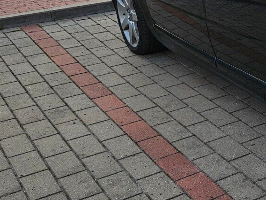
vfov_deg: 18.5
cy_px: 50
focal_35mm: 79
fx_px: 607
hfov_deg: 20.7
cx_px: 410
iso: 25
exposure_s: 1/380
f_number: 1.8
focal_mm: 5.4
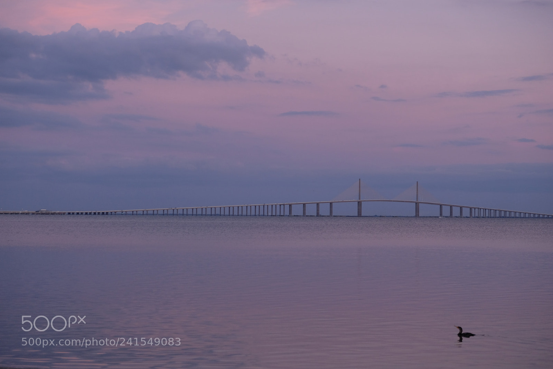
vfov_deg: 16.4
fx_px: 1275
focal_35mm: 83
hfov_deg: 24.5
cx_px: 276
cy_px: 184
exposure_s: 1/105
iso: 500
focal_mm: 55
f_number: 4
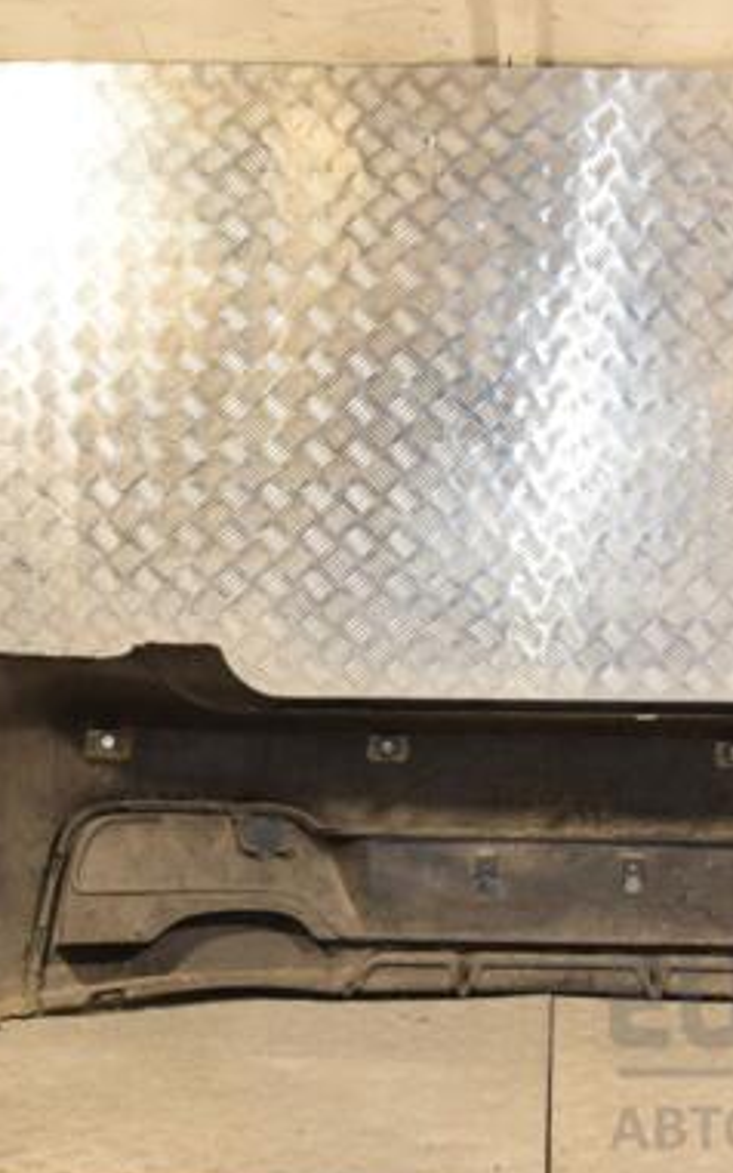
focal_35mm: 53
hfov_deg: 24.1
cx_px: 551
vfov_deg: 38.2
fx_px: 1695
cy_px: 591
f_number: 7.1
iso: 800
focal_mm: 22
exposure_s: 1/200
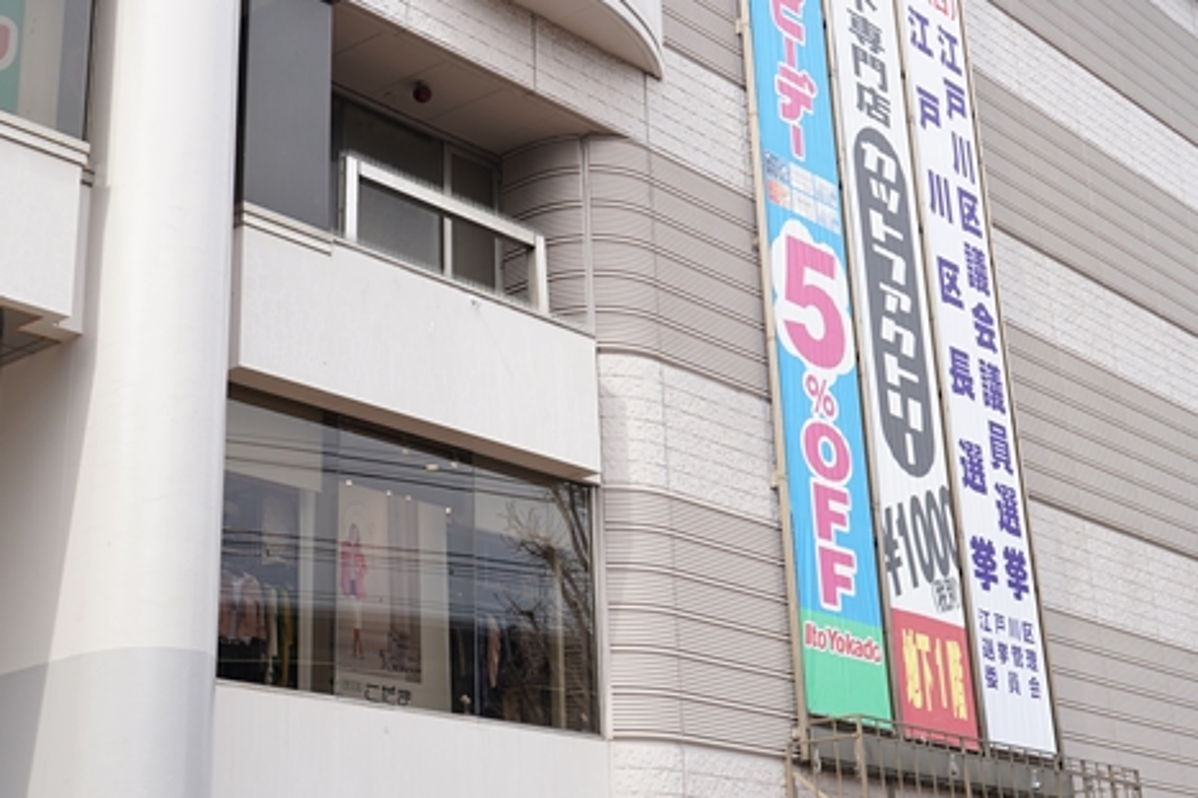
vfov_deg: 22.5
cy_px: 232
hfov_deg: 33.3
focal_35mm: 60
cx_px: 487
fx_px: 1996
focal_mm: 35
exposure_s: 1/320
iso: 100
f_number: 4.5
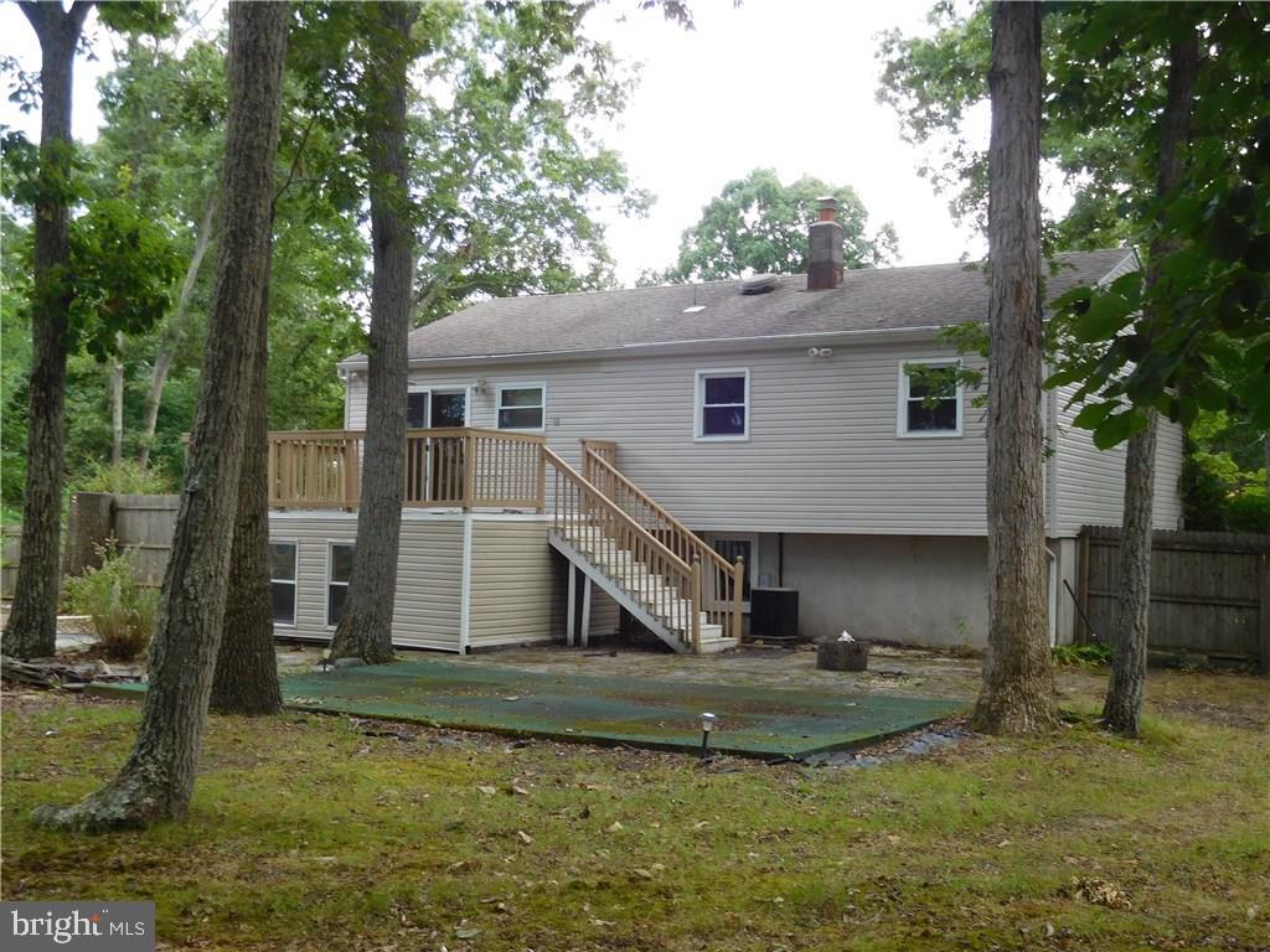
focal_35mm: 40
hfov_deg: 46.8
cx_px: 635
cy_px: 476
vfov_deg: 36.0
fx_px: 1468
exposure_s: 1/125
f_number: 3.9
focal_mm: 7.1
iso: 125
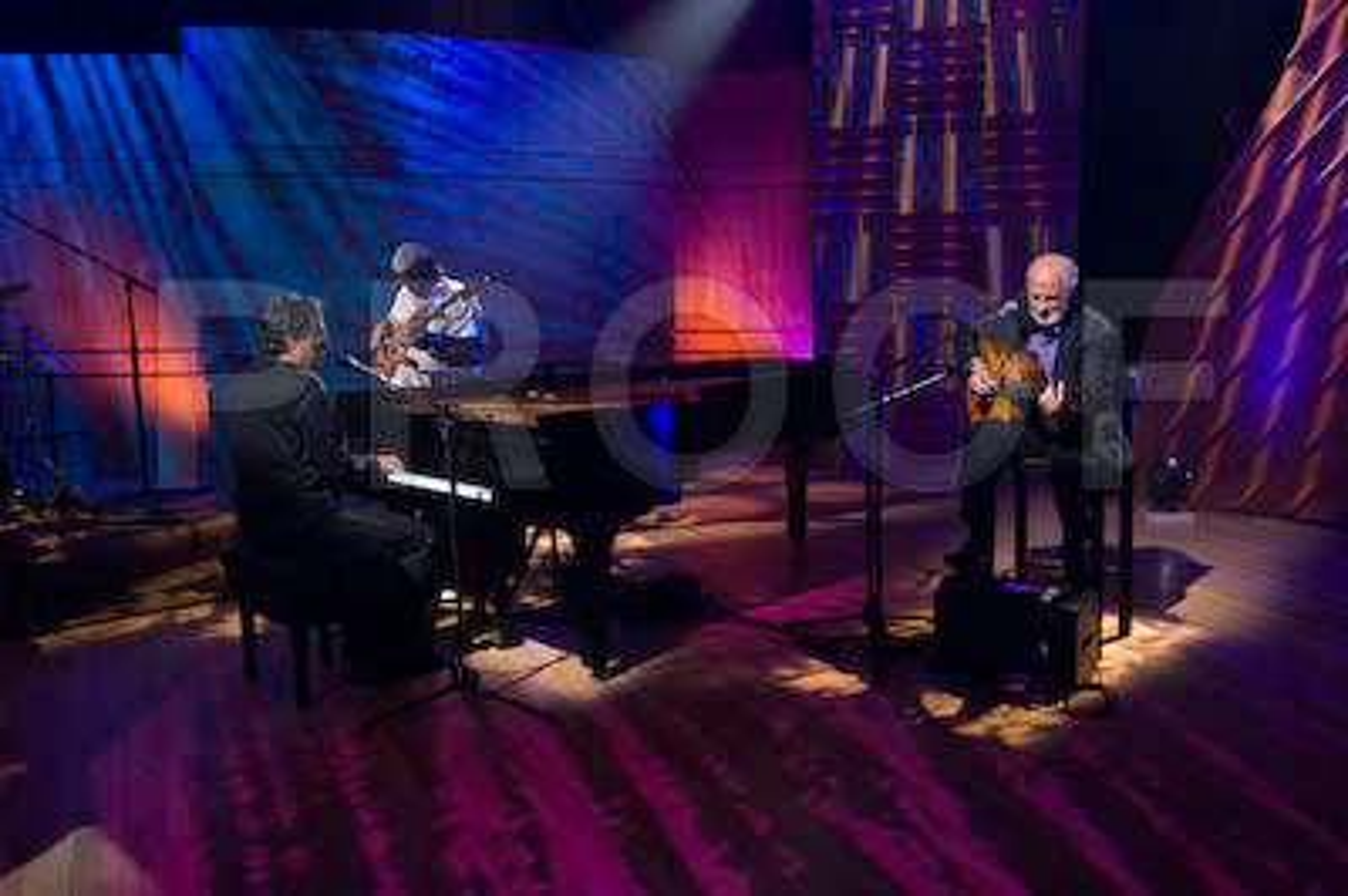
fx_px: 1347
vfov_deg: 36.8
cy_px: 448
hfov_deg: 53.2
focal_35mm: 36
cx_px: 674
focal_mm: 24
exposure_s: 1/40
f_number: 4
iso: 800
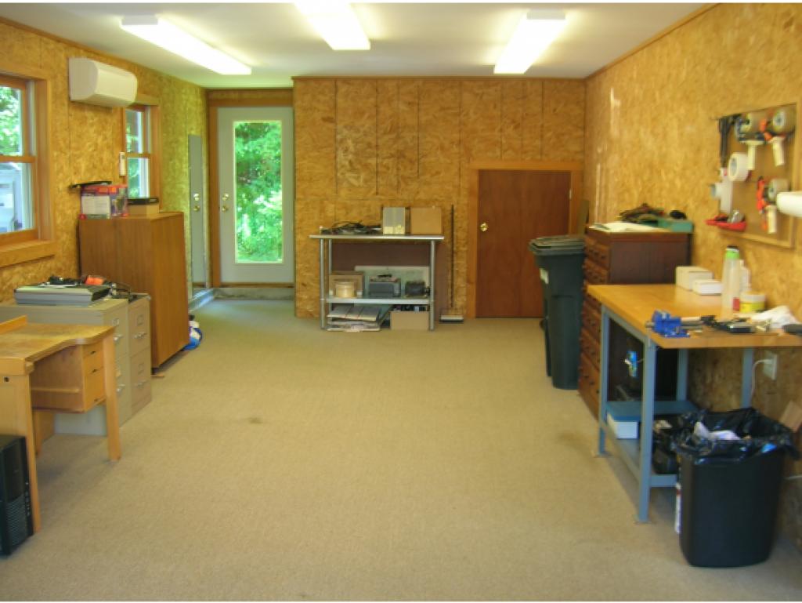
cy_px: 302
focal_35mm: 34
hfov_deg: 53.9
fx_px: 788
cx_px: 401
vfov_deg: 41.8
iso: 50
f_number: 2.9
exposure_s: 1/15
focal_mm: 5.7
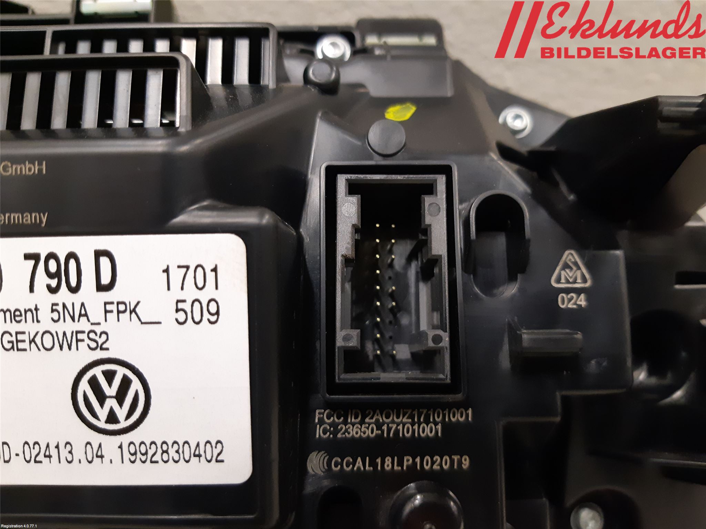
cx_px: 353
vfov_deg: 53.1
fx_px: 530
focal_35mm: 26
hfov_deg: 67.3
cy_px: 264
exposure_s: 1/50
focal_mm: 3.93
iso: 320
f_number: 1.7
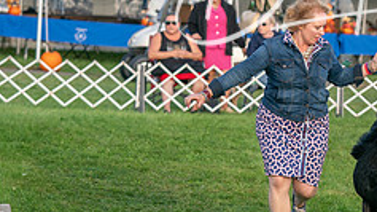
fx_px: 2328
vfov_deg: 5.2
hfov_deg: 9.2
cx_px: 369
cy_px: 69
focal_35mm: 233
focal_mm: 91
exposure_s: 1/2000
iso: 500
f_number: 3.2
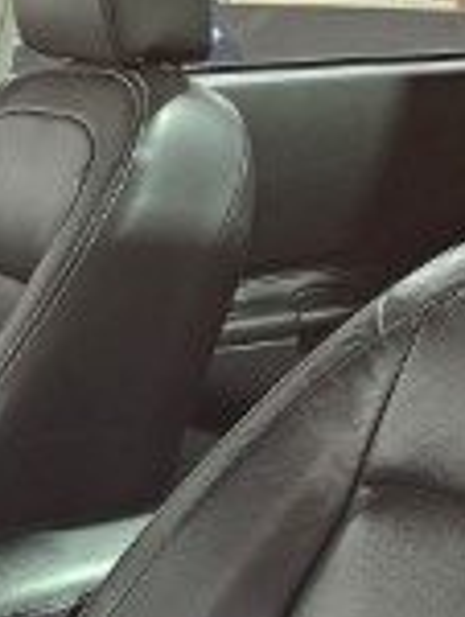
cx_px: -12
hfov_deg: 14.9
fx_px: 1750
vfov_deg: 18.9
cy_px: 749
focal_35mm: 98
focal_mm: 6.3
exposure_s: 1/50
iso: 800
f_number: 1.7
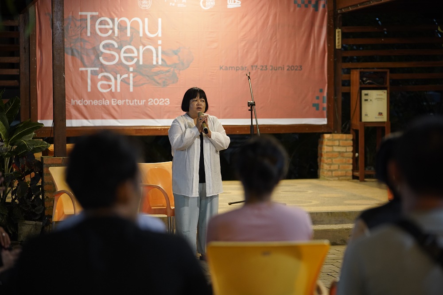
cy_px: 148
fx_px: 1316
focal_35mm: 107
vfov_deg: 12.8
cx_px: 222
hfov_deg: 19.1
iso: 3200
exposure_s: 1/60
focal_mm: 107
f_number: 2.8
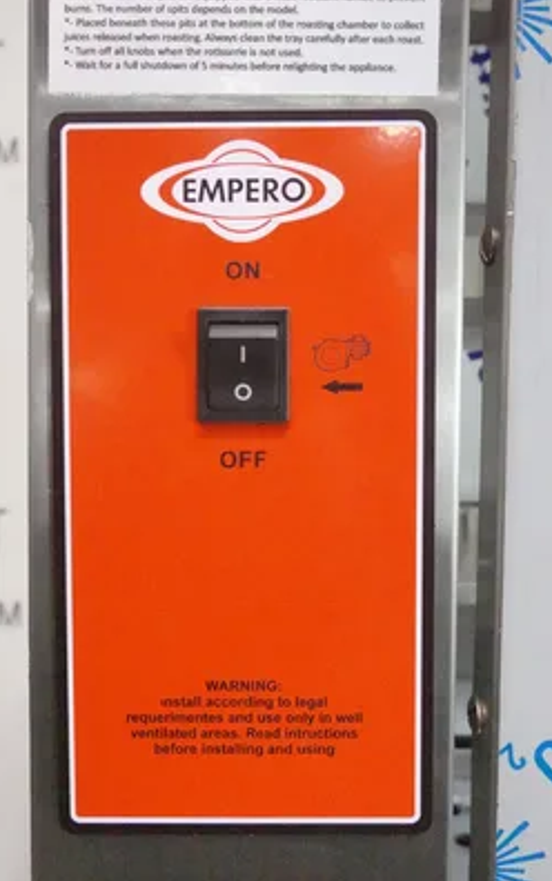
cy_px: 438
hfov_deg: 35.4
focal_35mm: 36
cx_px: 259
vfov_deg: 54.0
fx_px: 865
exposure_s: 1/500
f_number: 4
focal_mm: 13.03
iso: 12800
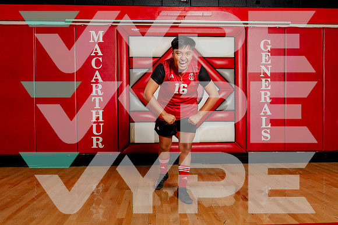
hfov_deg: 58.3
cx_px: 169
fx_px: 303
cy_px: 112
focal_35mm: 32
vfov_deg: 40.8
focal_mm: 31
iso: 640
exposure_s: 1/250
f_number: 5.6
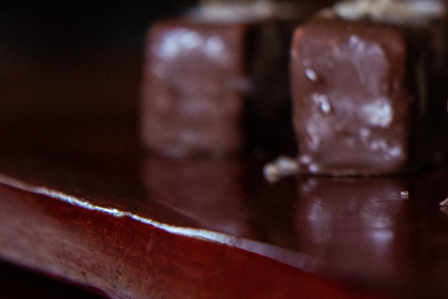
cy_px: 81
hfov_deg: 13.2
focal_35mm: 149
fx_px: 1854
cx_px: 598
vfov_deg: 9.2
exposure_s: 1/200
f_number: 4
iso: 1600
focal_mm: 48
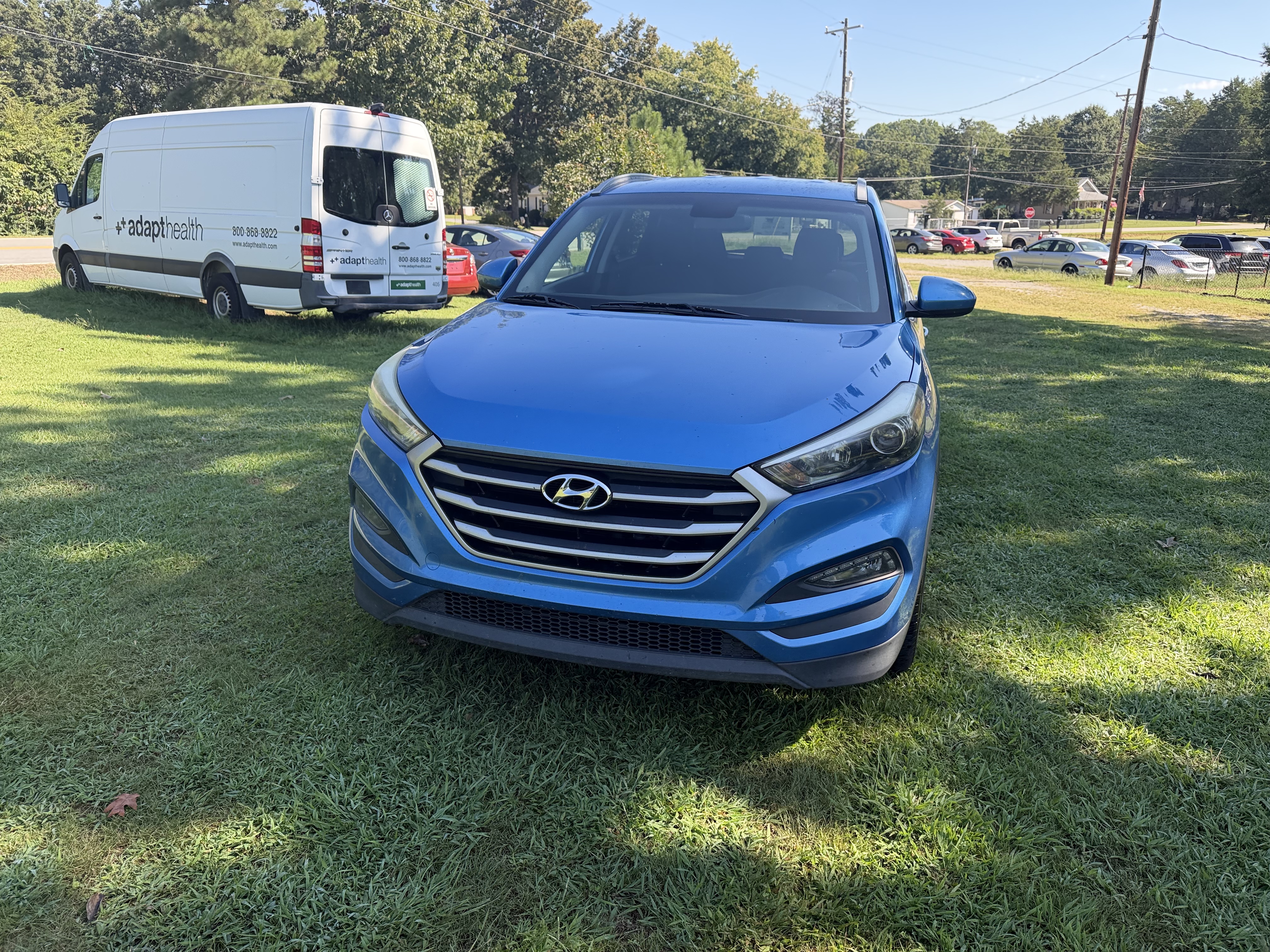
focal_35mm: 24
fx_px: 881
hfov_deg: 71.6
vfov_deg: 56.8
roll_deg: +0.1
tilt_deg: -13.9
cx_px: 635
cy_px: 476
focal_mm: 6.76
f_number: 1.78
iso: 100
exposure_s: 1/1046
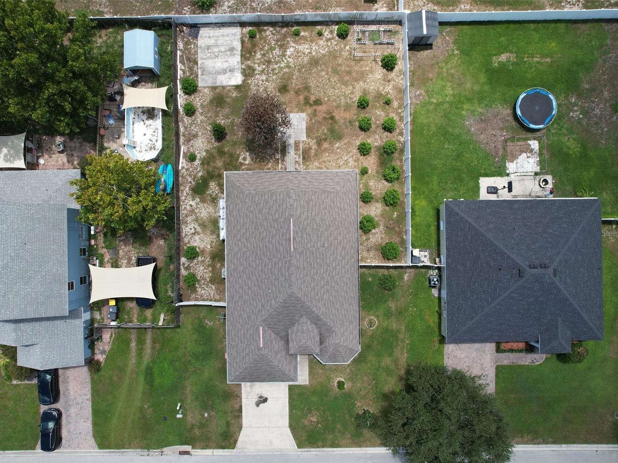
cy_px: 233
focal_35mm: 24
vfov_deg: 56.8
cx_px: 290
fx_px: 428
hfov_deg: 71.5
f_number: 2.8
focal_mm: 8.38
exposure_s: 1/320
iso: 100
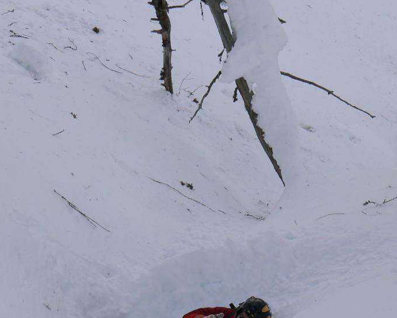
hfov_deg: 9.2
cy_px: 215
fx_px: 2467
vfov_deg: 7.4
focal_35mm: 210
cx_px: 206
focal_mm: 24.1
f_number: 5.6
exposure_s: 1/400
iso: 80
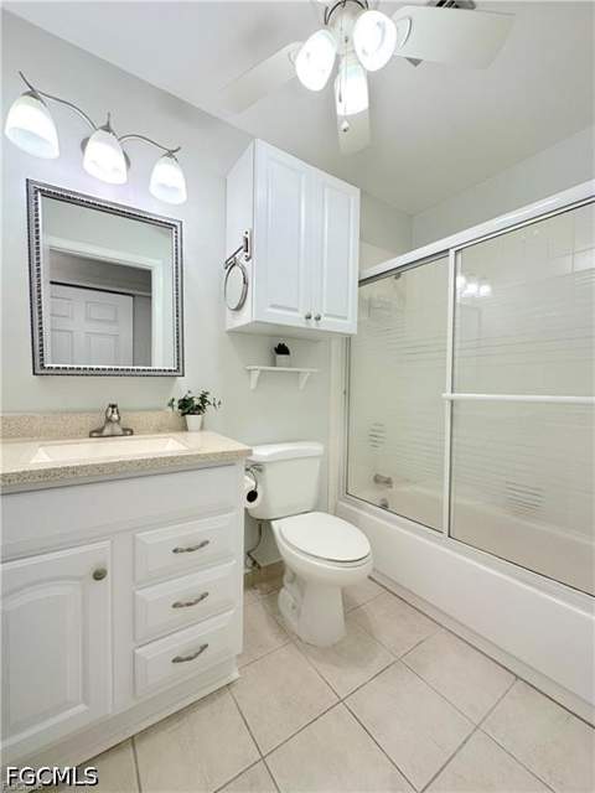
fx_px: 321
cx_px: 298
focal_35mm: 14
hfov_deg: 85.7
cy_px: 396
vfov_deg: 102.1
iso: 100
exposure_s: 1/120
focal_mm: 2.22
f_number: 2.2
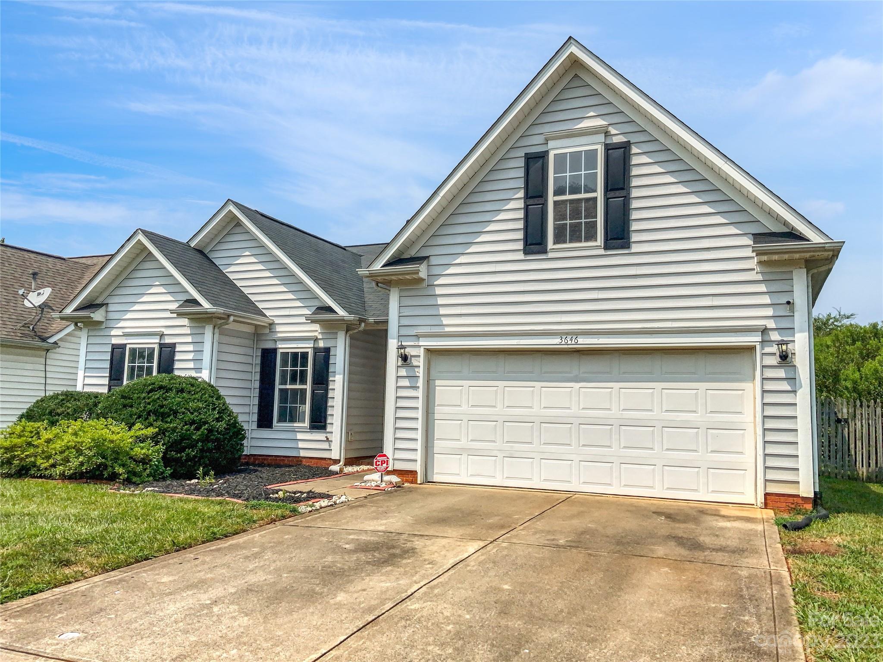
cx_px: 442
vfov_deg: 48.2
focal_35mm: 29
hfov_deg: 61.7
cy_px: 331
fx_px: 740
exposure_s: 1/41667
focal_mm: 3
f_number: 1.8
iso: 25
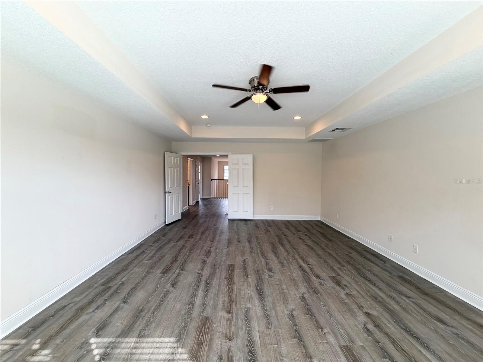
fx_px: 195
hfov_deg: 102.1
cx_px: 242
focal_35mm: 14
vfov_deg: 85.7
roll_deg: -0.7
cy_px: 181
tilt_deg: -3.1
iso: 100
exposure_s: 1/120
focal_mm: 2.22
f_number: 2.2
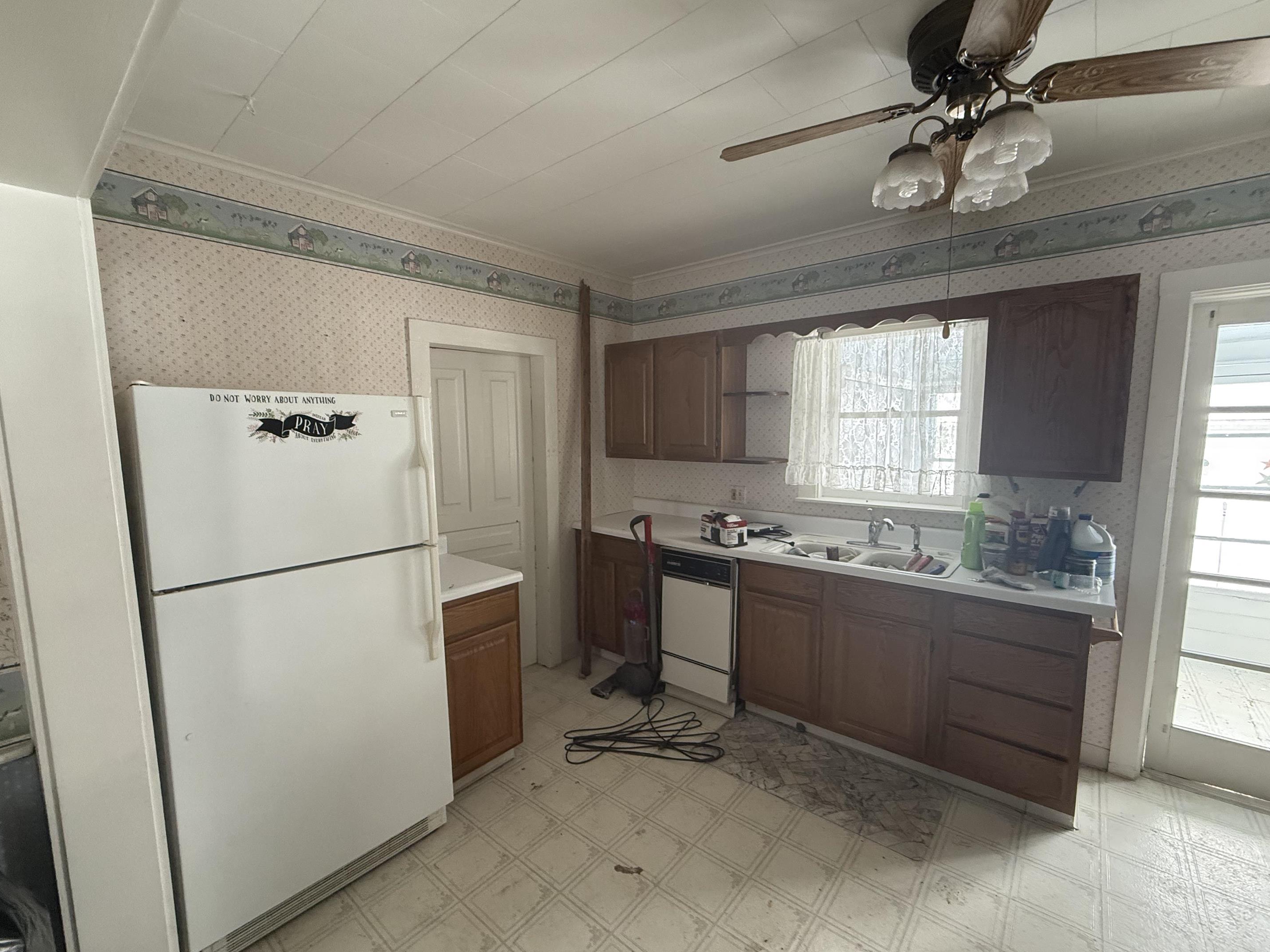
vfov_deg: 81.7
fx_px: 550
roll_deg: -0.5
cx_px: 628
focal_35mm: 15
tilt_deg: -5.3
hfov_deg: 98.2
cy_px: 481
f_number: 2.2
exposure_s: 1/92
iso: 400
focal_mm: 2.22
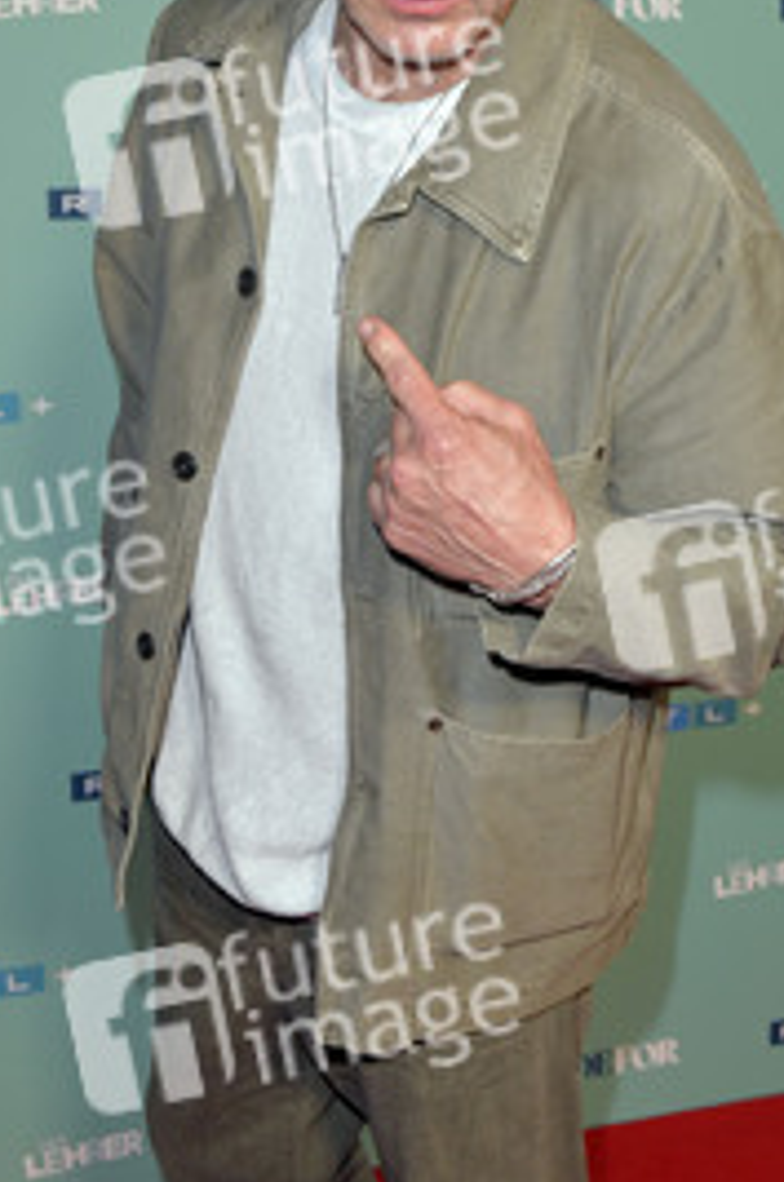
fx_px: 1574
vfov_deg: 40.4
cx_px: 421
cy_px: 345
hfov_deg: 28.0
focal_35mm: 48
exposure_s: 1/250
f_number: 6.3
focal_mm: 32
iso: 1600
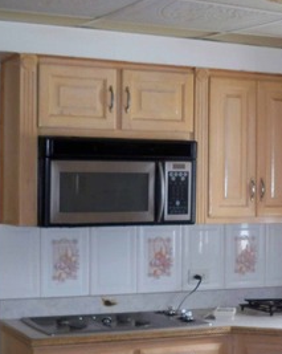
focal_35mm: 82
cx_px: 238
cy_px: 220
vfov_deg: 23.3
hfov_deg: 18.5
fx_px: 857
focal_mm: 6.3
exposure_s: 1/60
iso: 200
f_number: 3.1
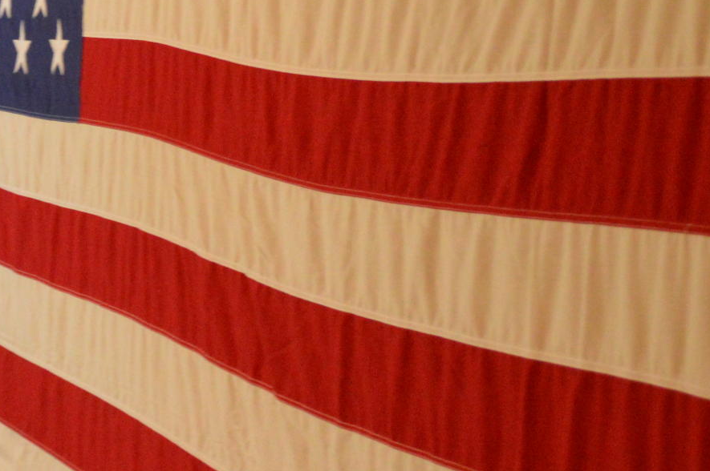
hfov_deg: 16.0
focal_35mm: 122
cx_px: -190
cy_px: 175
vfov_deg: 11.2
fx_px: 2403
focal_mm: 24
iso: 1600
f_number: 4
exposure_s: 1/30
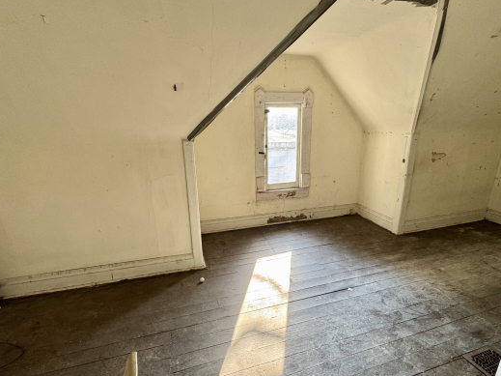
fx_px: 260
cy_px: 202
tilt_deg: -16.7
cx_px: 260
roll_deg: -0.5
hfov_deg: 87.7
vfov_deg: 71.5
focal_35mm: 18
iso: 125
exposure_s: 1/99
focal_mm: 2.22
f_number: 2.2
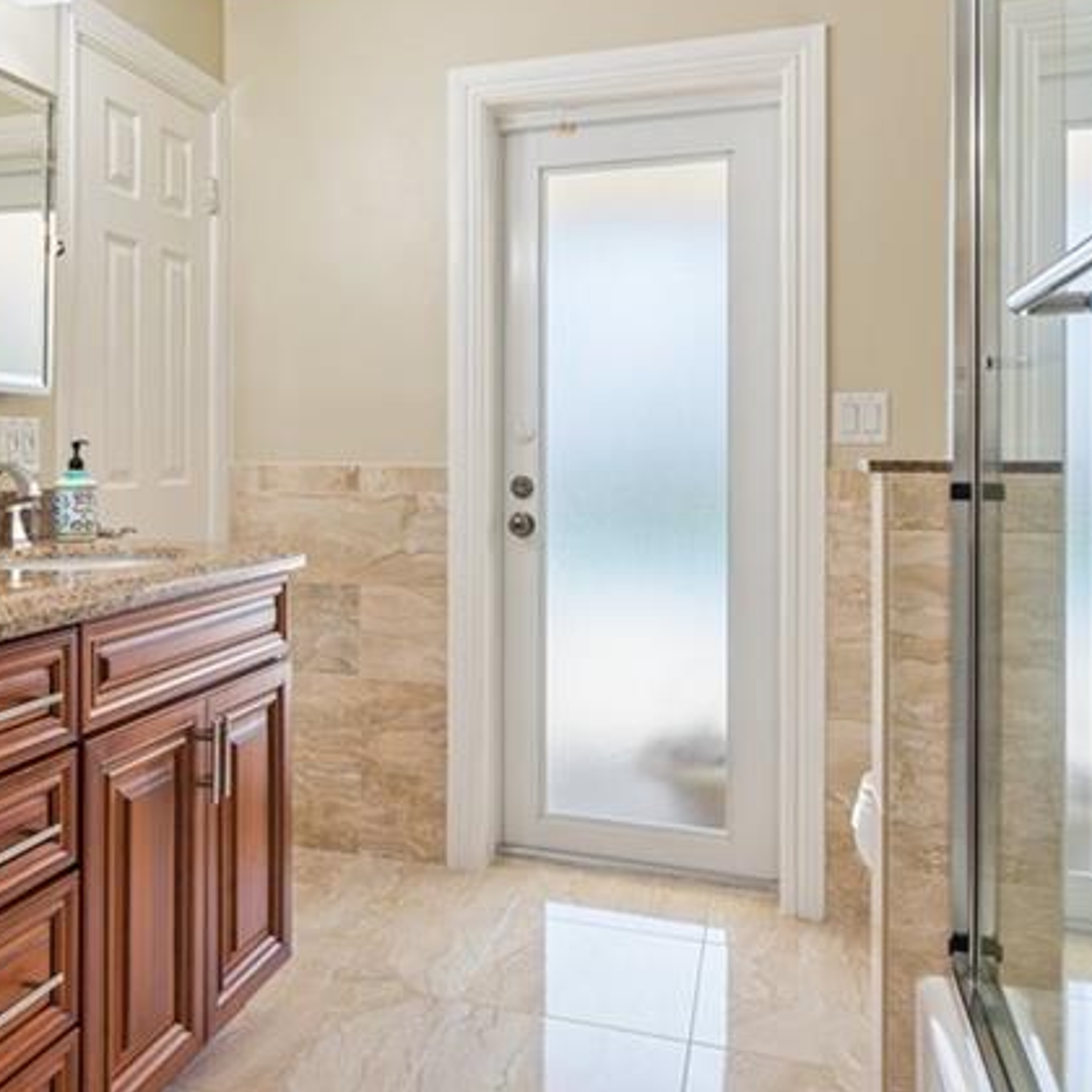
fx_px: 1035
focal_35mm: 29
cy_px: 443
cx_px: 382
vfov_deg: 55.3
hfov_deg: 54.7
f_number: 7.1
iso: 160
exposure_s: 1/6
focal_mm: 14
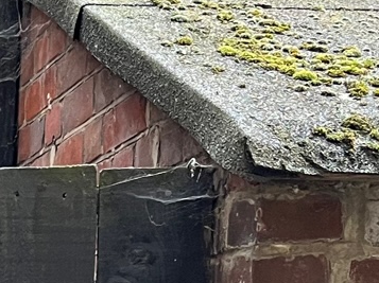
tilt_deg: -4.2
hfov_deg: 12.3
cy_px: 581
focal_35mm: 147
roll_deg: -1.3
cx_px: -298
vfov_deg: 9.4
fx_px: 1608
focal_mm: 5.1
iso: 160
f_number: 1.6
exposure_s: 1/60
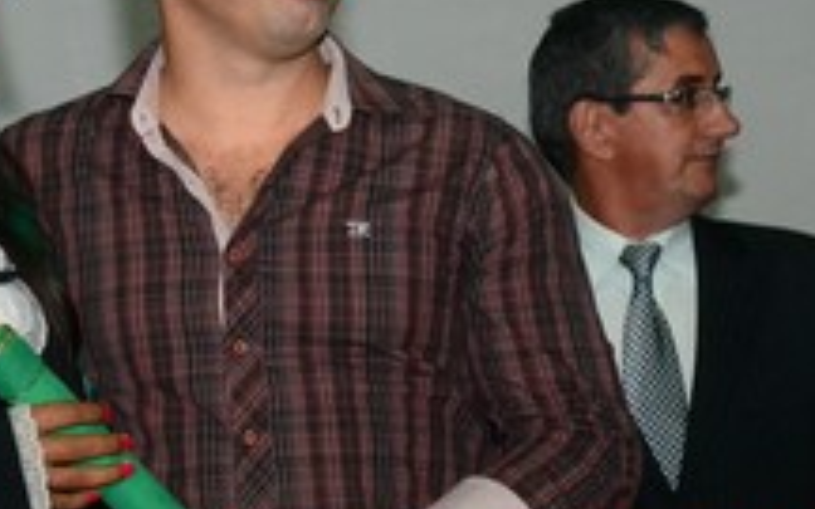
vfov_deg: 5.1
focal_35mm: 255
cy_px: 215
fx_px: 5664
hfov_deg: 8.2
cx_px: 128
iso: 3200
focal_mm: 80
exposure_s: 1/80
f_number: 5.6
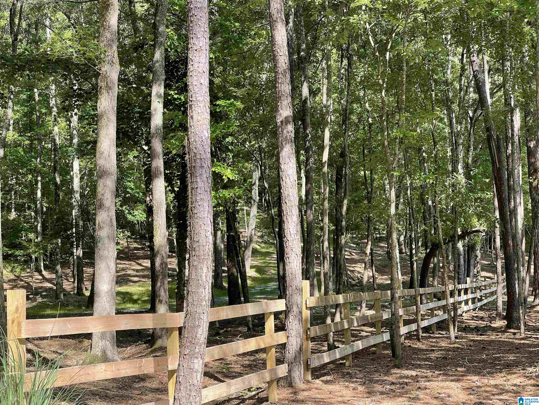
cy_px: 202
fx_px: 997
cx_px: 270
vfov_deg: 22.9
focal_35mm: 64
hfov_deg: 30.3
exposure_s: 1/155
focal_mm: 7.5
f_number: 2.2
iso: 20
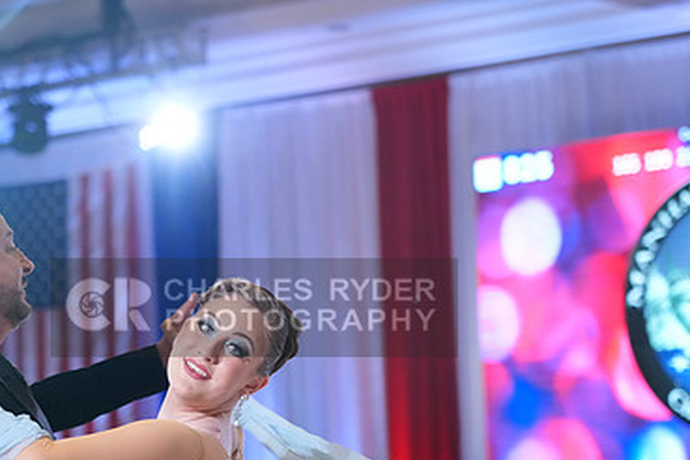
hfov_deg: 12.4
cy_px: 308
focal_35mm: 165
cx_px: 254
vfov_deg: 8.3
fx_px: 3162
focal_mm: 105
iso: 3200
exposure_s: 1/400
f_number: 4
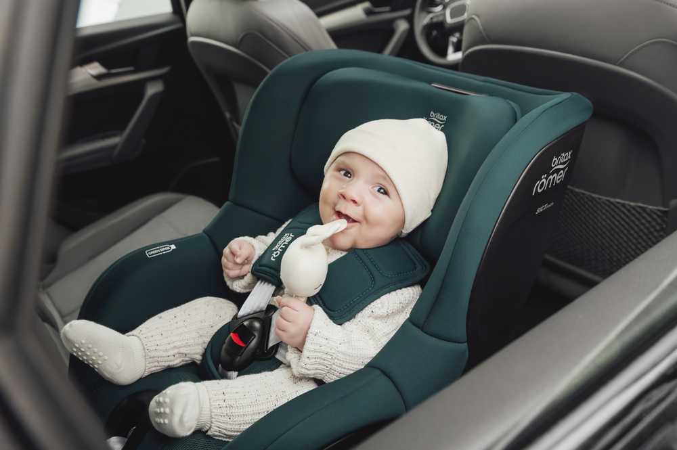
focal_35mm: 32
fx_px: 601
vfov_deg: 41.0
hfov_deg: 58.8
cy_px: 225
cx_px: 338
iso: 800
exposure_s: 1/320
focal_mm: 32
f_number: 4.5
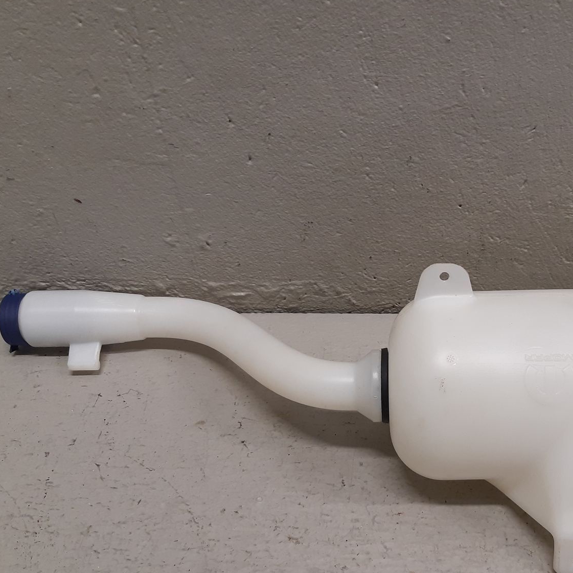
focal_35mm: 42
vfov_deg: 39.8
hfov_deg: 39.3
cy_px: 346
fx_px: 787
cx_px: 406
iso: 80
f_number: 1.7
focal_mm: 3.93
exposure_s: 1/50
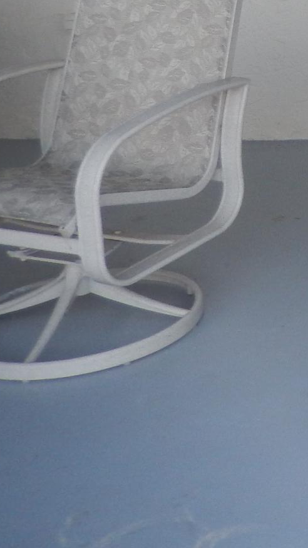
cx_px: 795
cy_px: -28
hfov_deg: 11.4
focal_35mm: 83
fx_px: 1205
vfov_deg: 24.2
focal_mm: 4.5
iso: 125
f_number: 3.4
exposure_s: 1/50
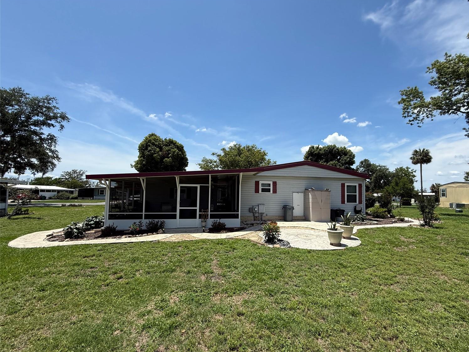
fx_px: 203
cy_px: 184
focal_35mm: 15
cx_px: 251
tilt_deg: +3.8
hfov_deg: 98.0
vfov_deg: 81.7
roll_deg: -0.6
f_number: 2.2
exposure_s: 1/2237
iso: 50
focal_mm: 2.22
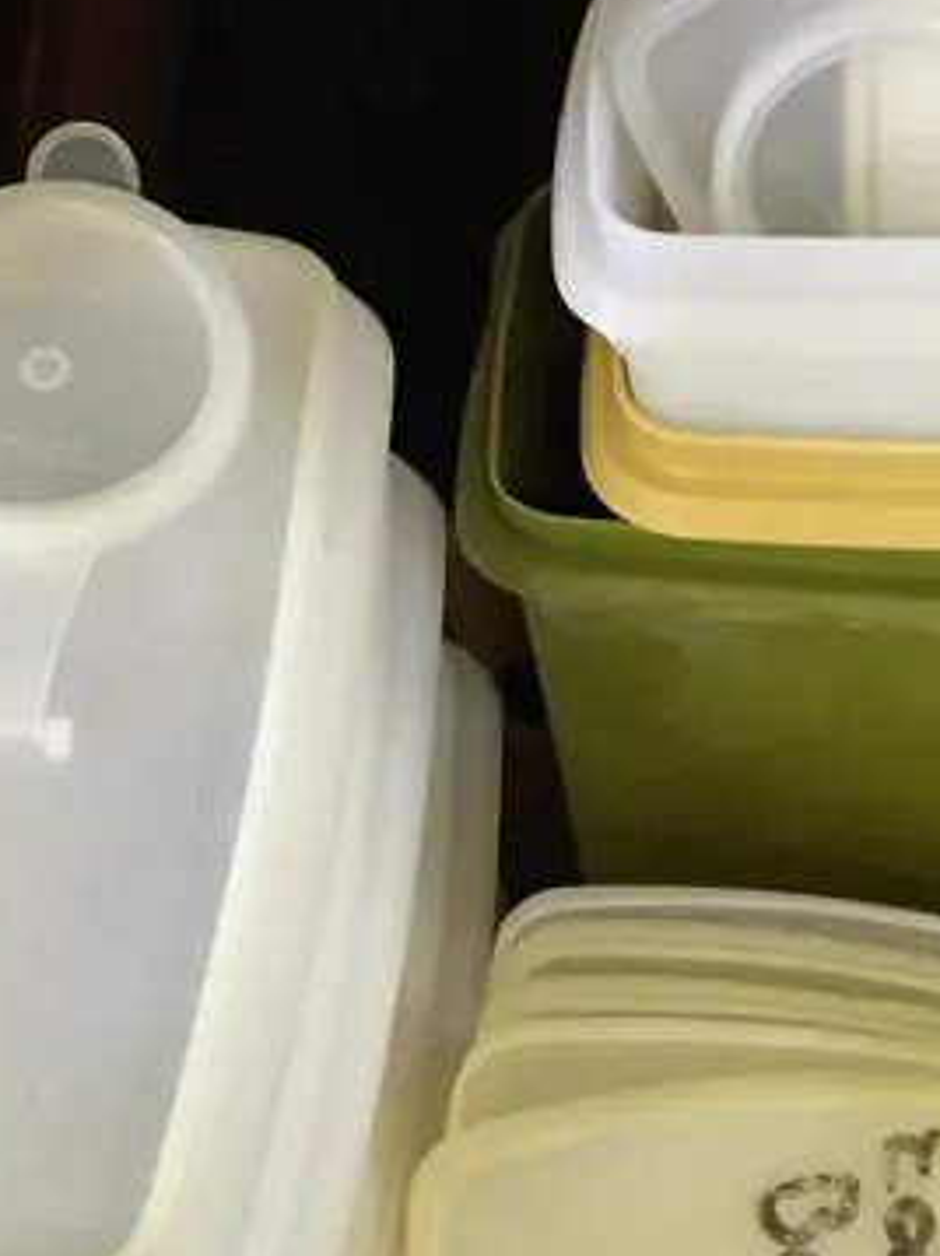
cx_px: 915
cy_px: 1347
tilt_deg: -65.0
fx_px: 3009
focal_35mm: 83
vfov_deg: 22.4
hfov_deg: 17.4
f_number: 2.2
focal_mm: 4.15
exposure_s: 1/17
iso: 64
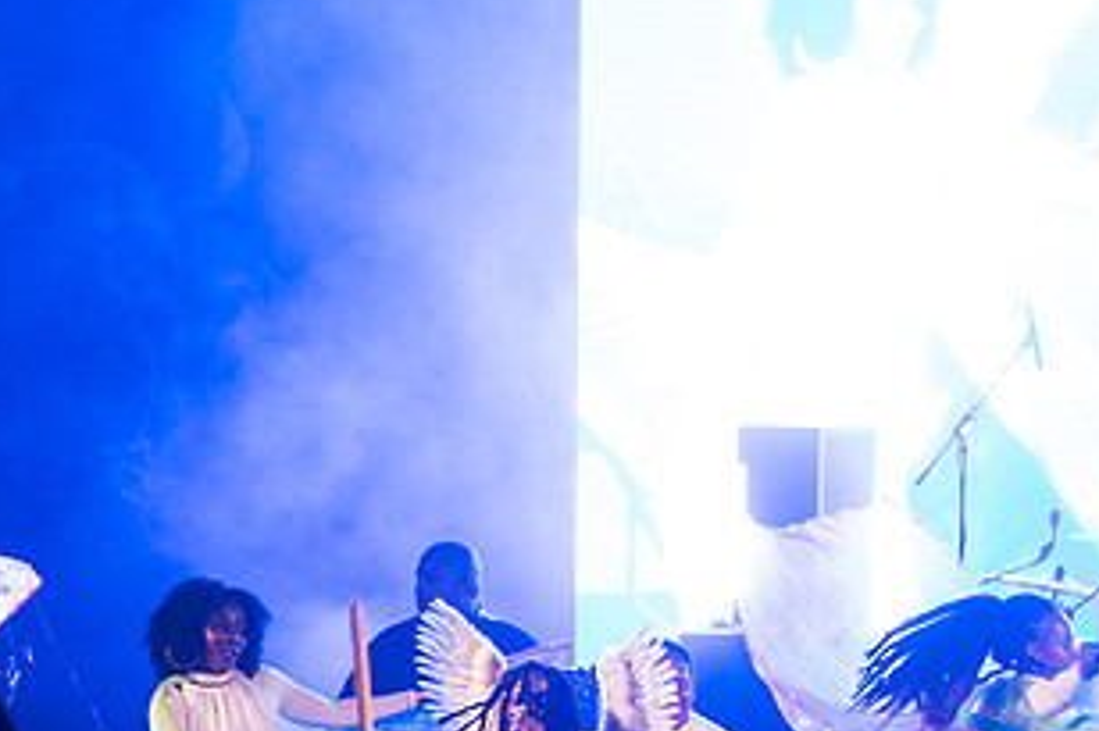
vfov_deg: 2.1
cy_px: 631
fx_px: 19557
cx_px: 728
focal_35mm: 641
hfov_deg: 3.2
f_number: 5.6
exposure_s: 1/200
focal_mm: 340
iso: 3200
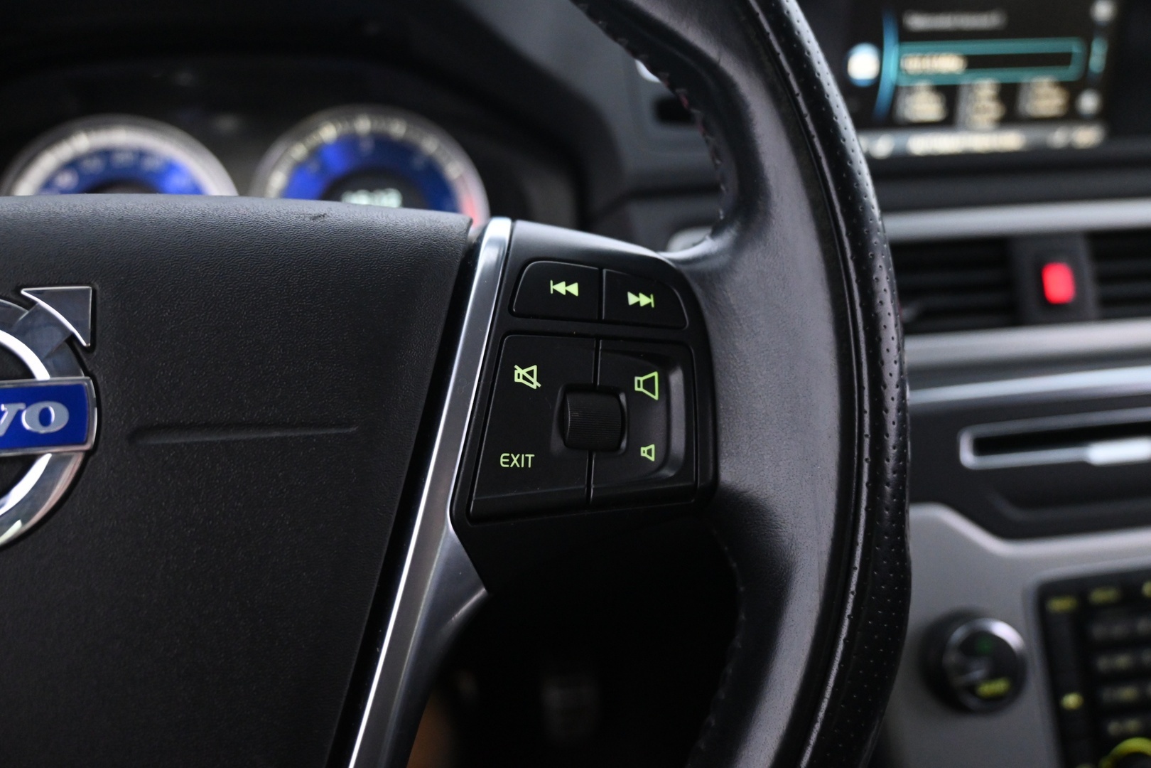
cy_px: 384
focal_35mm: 30
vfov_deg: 43.6
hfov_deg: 61.9
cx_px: 576
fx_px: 959
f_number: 3.8
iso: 3200
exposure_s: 1/30
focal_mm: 20
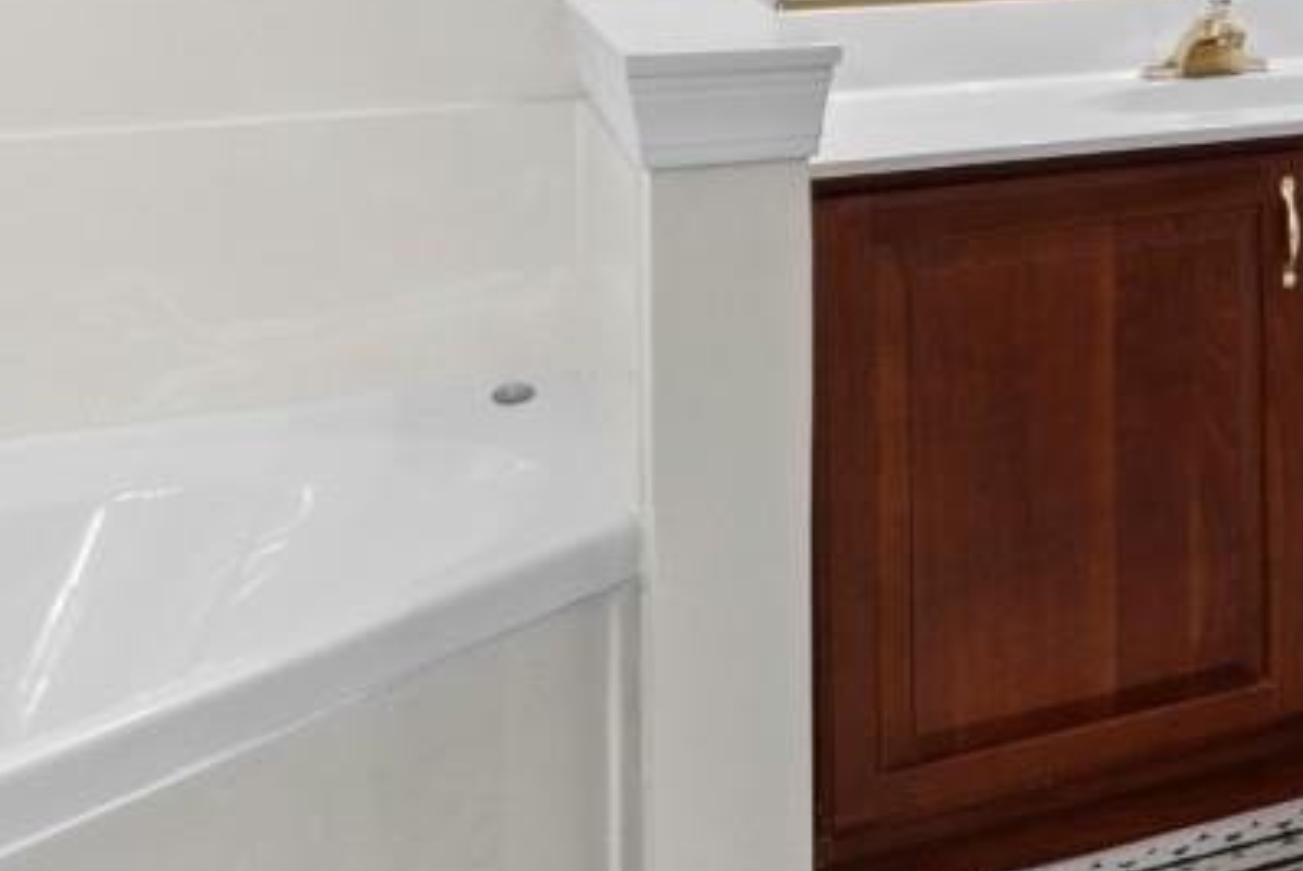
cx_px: 2102
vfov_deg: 20.7
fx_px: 2209
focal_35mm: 61
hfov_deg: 23.7
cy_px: -193
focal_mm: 10
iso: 100
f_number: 4.5
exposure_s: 1/25
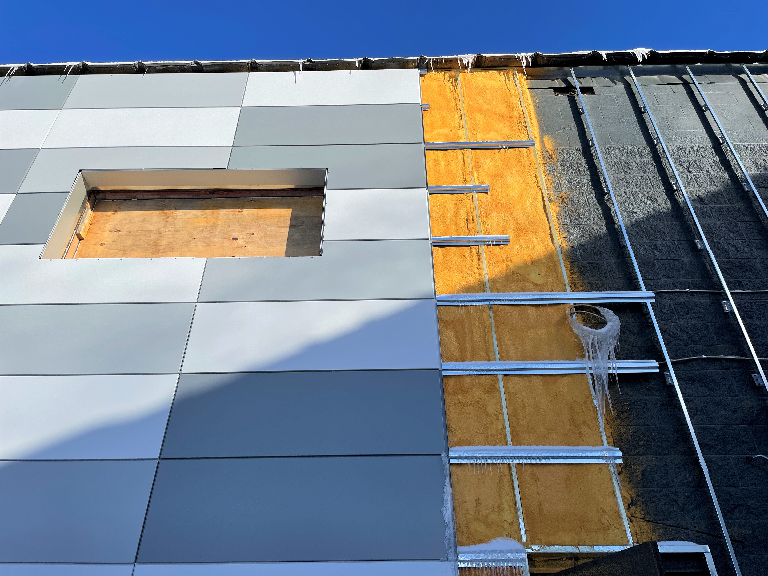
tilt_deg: +37.0
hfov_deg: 67.3
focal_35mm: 26
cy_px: 288
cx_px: 384
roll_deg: +1.1
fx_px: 577
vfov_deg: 53.1
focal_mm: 4.2
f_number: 1.6
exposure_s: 1/4292
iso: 32
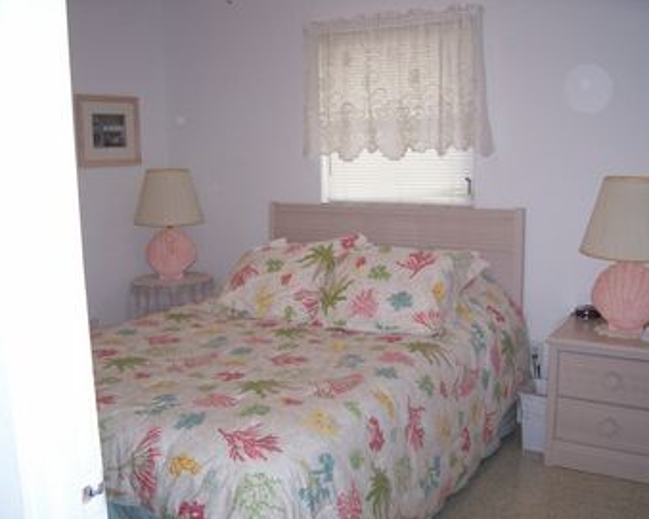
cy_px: 262
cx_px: 348
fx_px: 691
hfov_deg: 50.2
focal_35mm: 36
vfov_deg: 41.1
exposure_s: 1/112
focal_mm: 5.6
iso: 140
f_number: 2.7
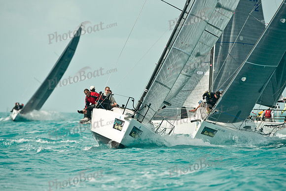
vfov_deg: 3.3
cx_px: 143
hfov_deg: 4.9
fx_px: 3322
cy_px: 96
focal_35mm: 418
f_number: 9
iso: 400
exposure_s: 1/1600
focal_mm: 380
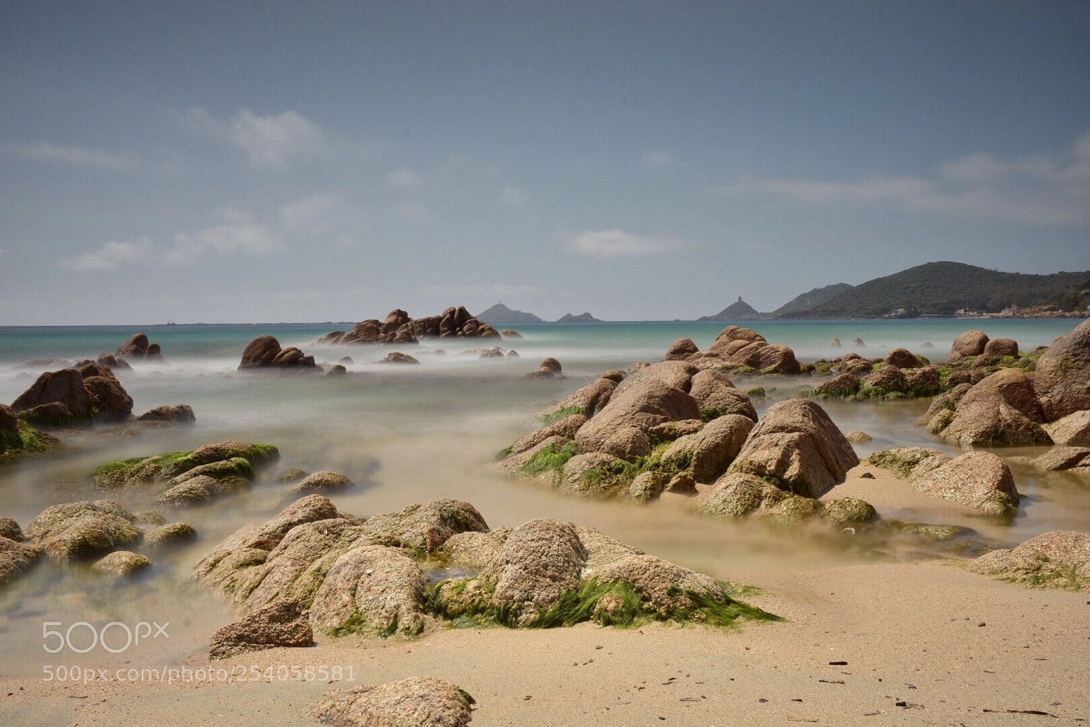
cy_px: 364
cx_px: 545
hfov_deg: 49.5
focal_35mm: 39
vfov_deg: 34.2
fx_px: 1181
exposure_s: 30
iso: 100
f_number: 18
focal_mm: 26
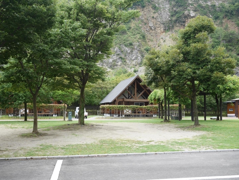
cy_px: 90
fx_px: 276
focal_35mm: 40
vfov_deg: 36.0
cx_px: 120
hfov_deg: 46.8
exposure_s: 1/400
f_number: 3.2
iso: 200
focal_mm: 20
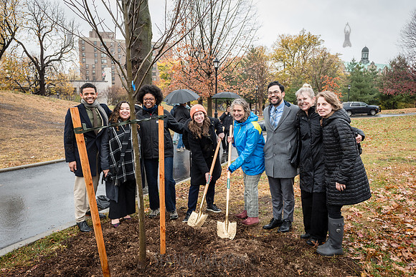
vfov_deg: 46.4
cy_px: 139
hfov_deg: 65.4
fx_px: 324
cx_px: 214
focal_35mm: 28
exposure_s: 1/250
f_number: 5.6
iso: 500
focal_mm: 24
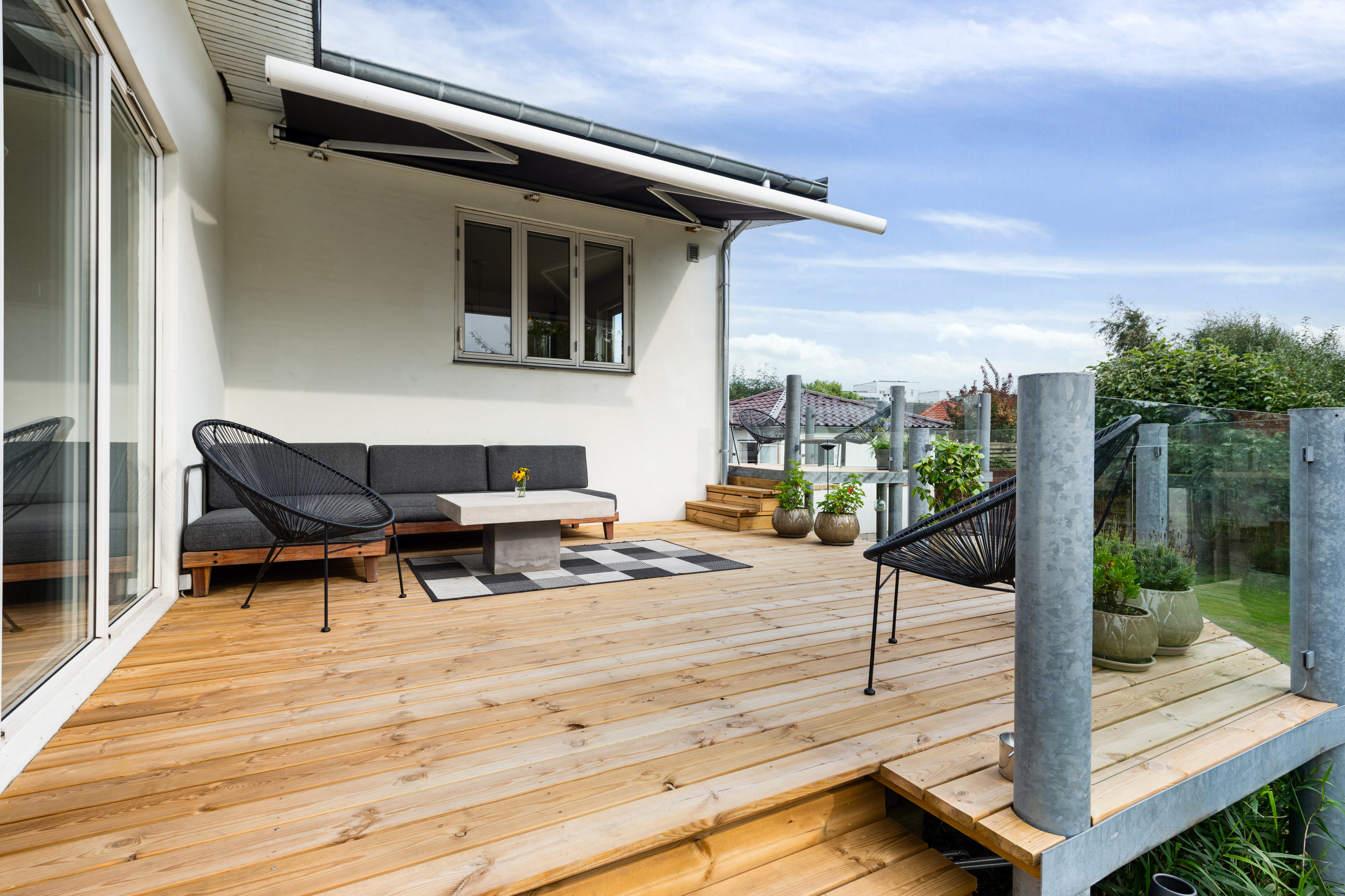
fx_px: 635
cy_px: 448
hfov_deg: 93.3
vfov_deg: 70.4
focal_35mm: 17
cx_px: 672
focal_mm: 17
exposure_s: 1/100
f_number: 10
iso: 250
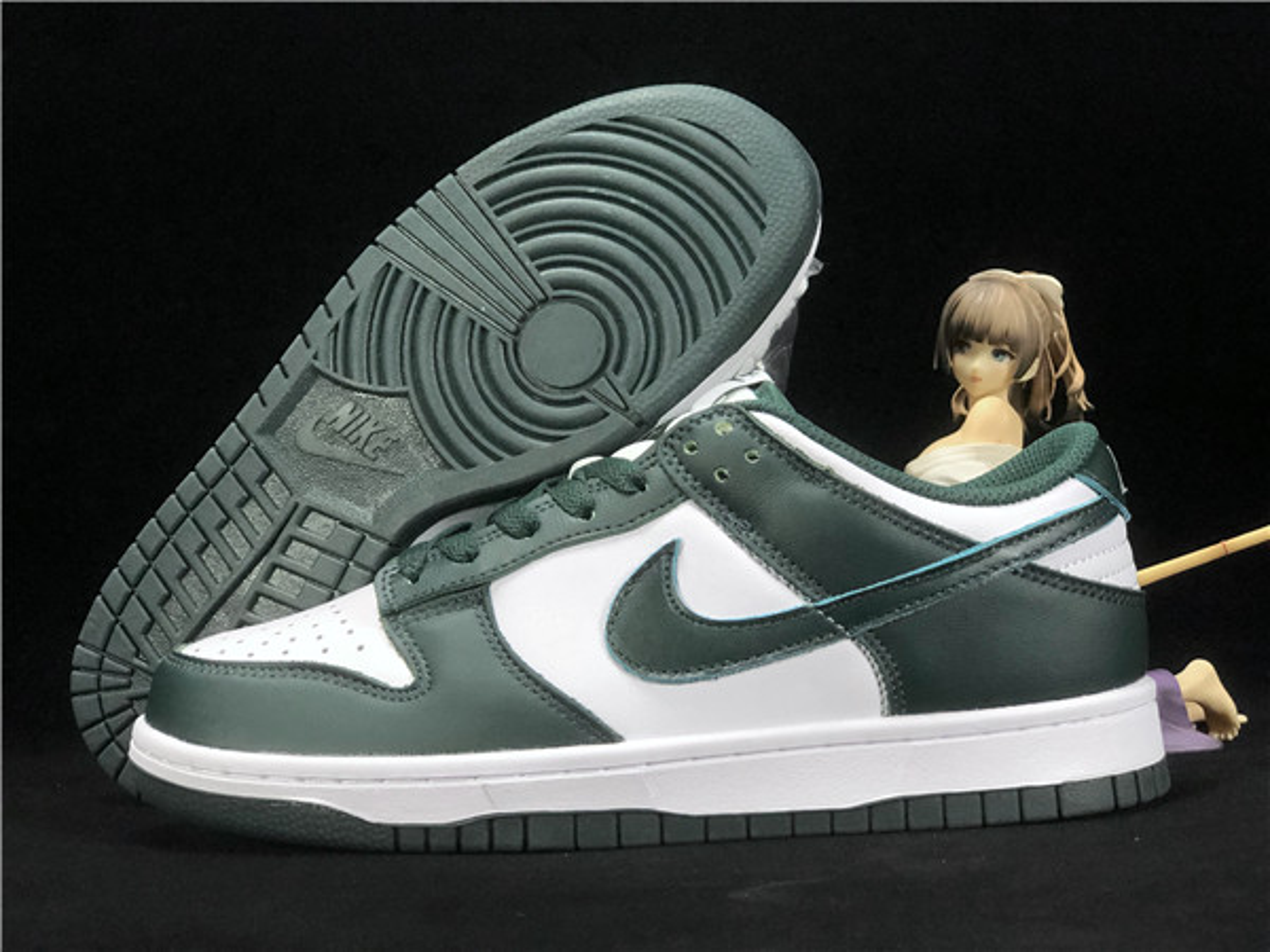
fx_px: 2091
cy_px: 476
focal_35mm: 57
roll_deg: +2.6
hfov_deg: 33.8
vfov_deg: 25.7
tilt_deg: -1.3
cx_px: 635
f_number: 2.8
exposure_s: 1/30
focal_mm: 6.6
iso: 64
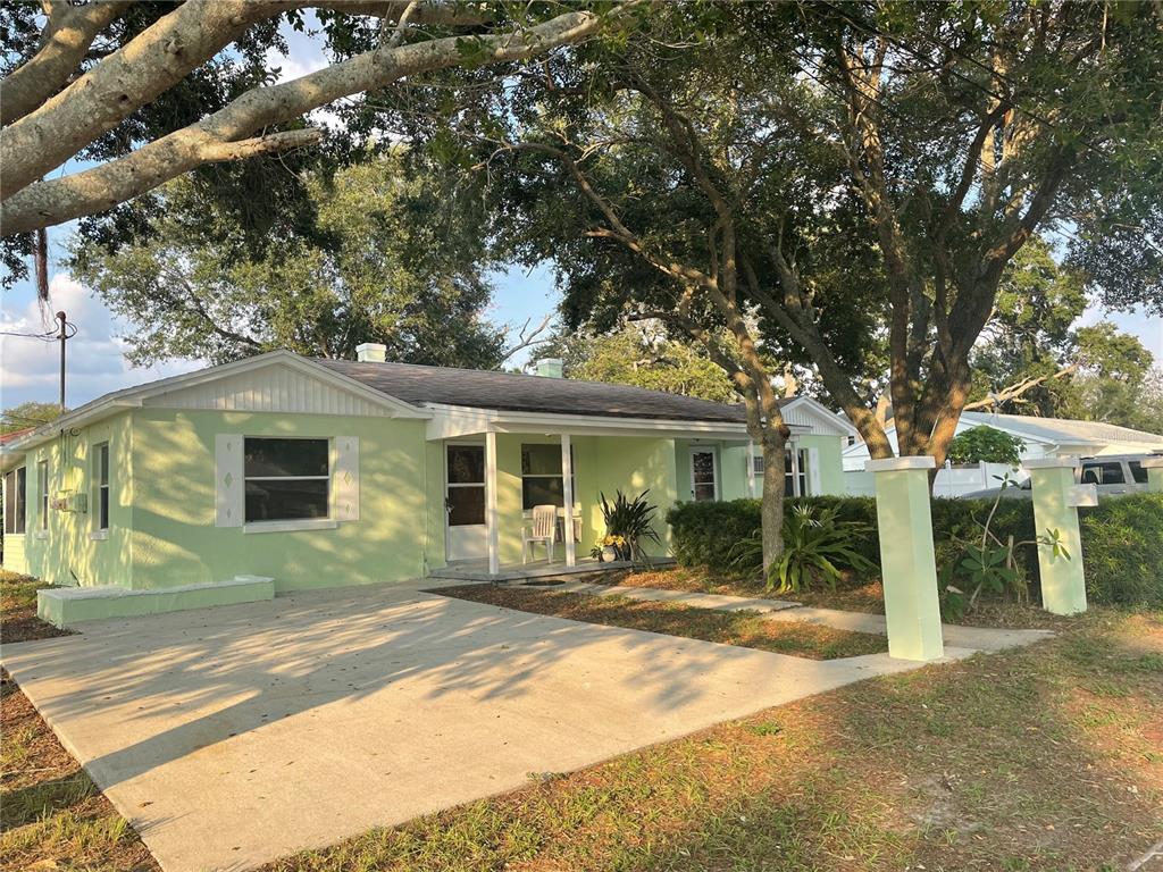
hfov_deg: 67.3
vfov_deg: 53.1
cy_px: 436
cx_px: 582
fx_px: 874
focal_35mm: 26
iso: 32
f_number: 1.6
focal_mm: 4.2
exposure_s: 1/764
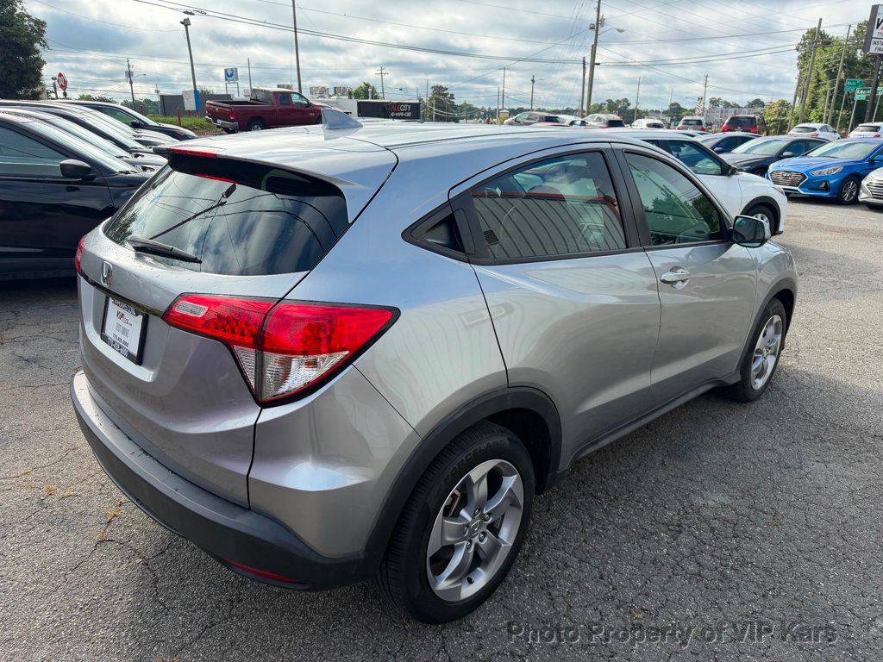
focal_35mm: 24
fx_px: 612
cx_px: 442
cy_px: 331
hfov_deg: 71.6
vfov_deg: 56.8
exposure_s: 1/2445
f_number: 1.78
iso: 100
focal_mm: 6.76
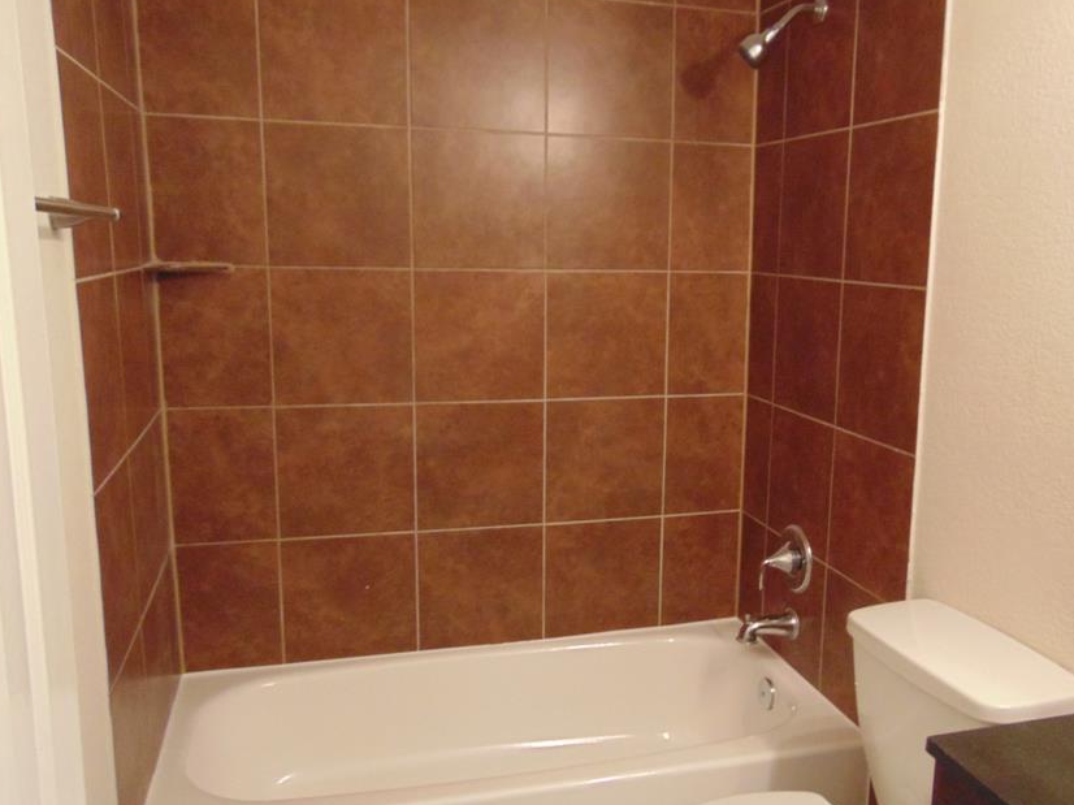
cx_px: 625
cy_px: 424
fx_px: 962
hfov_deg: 58.1
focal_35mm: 31
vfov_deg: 45.4
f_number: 3
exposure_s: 1/30
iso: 320
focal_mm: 4.5
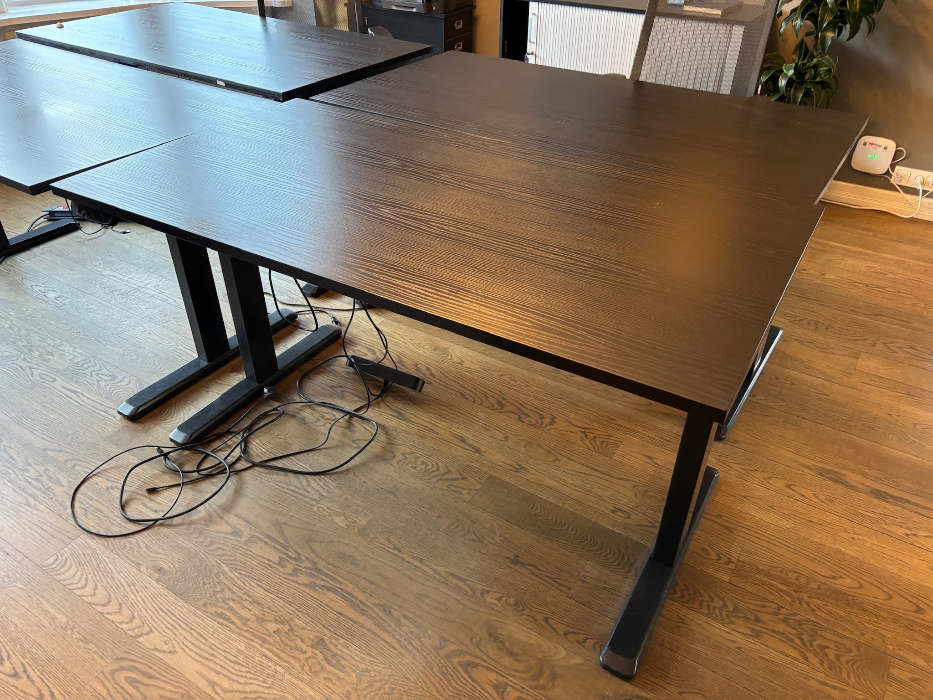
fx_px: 701
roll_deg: -0.7
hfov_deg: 67.3
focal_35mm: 26
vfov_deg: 53.1
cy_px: 350
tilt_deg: -34.4
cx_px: 466
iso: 250
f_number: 1.6
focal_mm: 5.96
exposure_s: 1/50
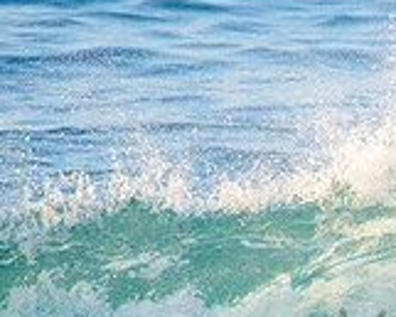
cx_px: 593
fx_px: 19831
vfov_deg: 0.9
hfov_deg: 1.1
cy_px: 326
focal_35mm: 1691
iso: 1100
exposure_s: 1/2000
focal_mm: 500
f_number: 5.6
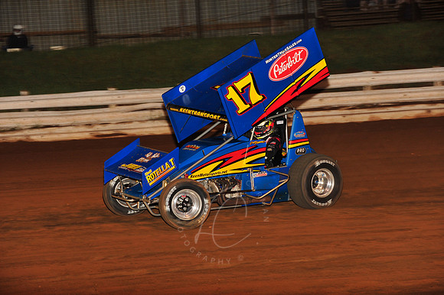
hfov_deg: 17.1
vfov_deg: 11.4
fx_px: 1479
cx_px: 222
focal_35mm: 120
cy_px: 148
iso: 800
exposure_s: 1/320
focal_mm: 120
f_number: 6.3
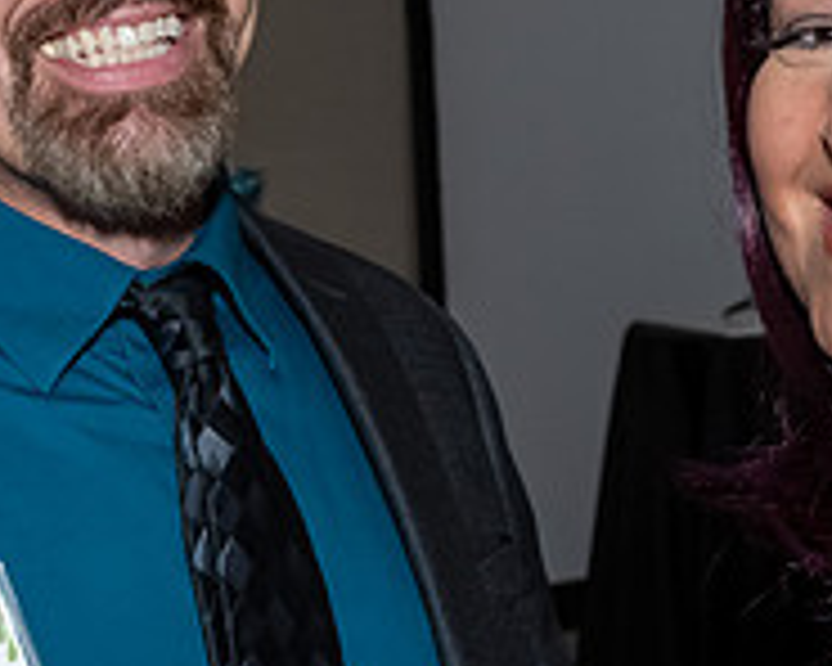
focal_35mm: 175
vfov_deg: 8.8
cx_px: 236
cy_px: 388
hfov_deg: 11.0
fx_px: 4309
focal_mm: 30
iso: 500
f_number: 6.3
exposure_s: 1/250
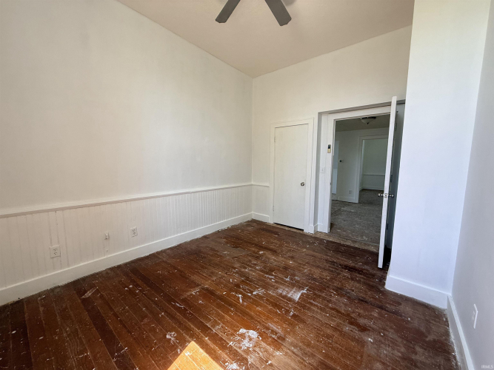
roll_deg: -0.4
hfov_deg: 102.1
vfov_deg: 85.7
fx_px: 200
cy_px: 185
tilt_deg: -4.5
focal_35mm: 14
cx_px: 247
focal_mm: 2.22
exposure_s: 1/99
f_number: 2.2
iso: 100
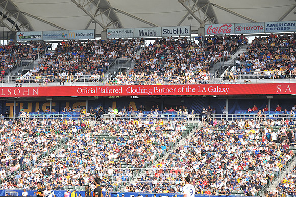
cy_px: 98
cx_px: 148
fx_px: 1109
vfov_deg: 10.1
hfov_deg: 15.2
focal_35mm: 135
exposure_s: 1/1250
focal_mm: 135
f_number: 5.6
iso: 500
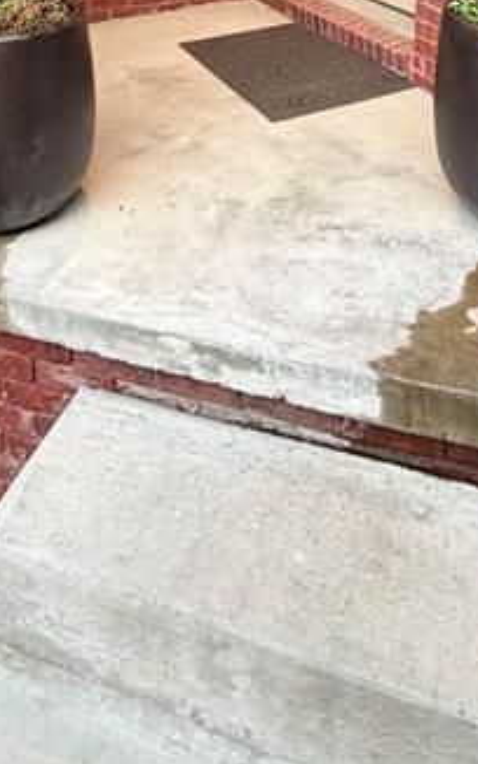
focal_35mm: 35
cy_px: -127
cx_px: 251
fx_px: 729
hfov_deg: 36.3
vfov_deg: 40.8
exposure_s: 1/60
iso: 400
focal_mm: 2.22
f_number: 2.2
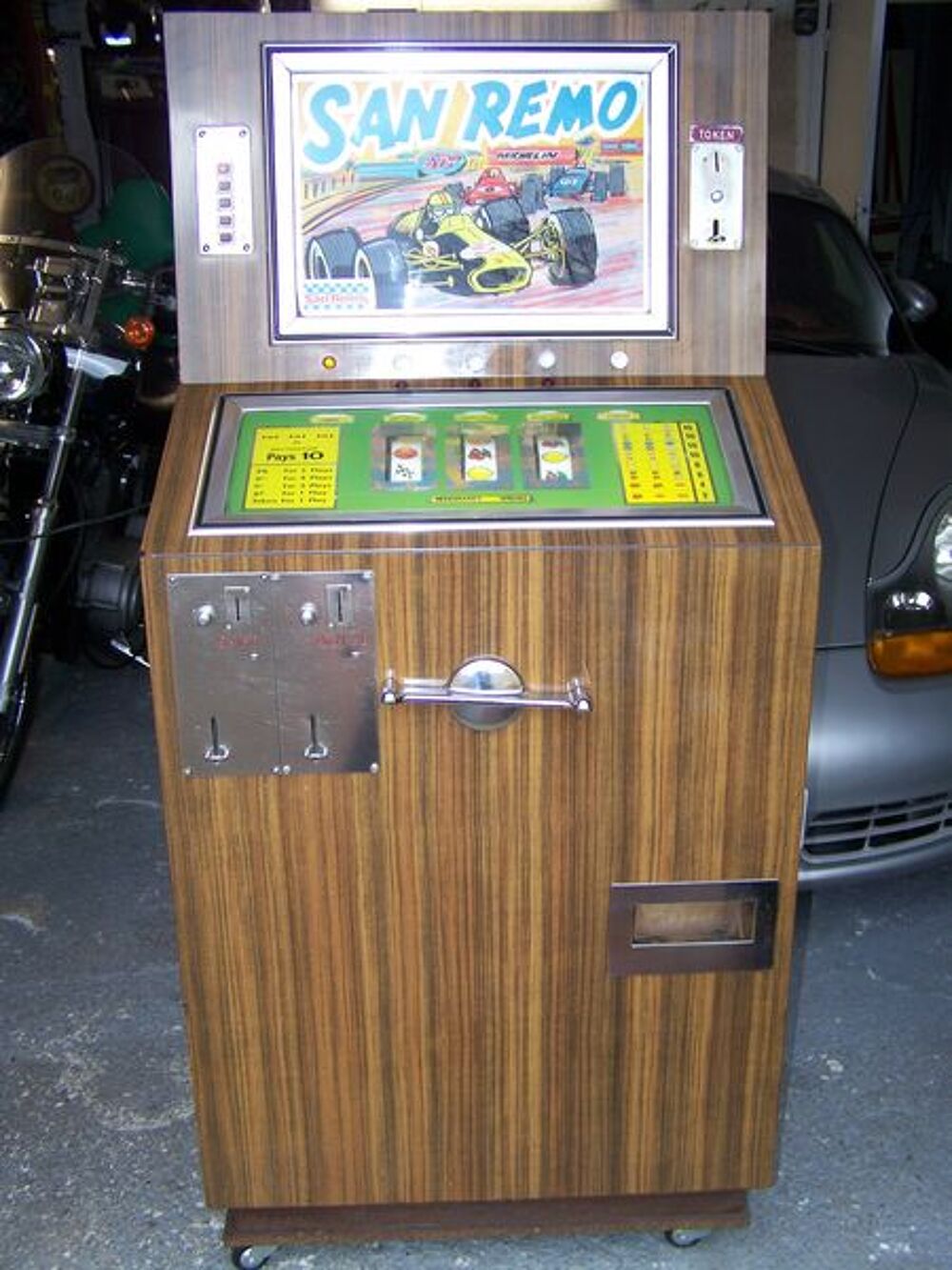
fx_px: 1393
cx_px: 476
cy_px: 635
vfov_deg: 49.0
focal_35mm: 38
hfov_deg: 37.7
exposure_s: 1/60
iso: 80
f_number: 2.8
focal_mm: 6.3
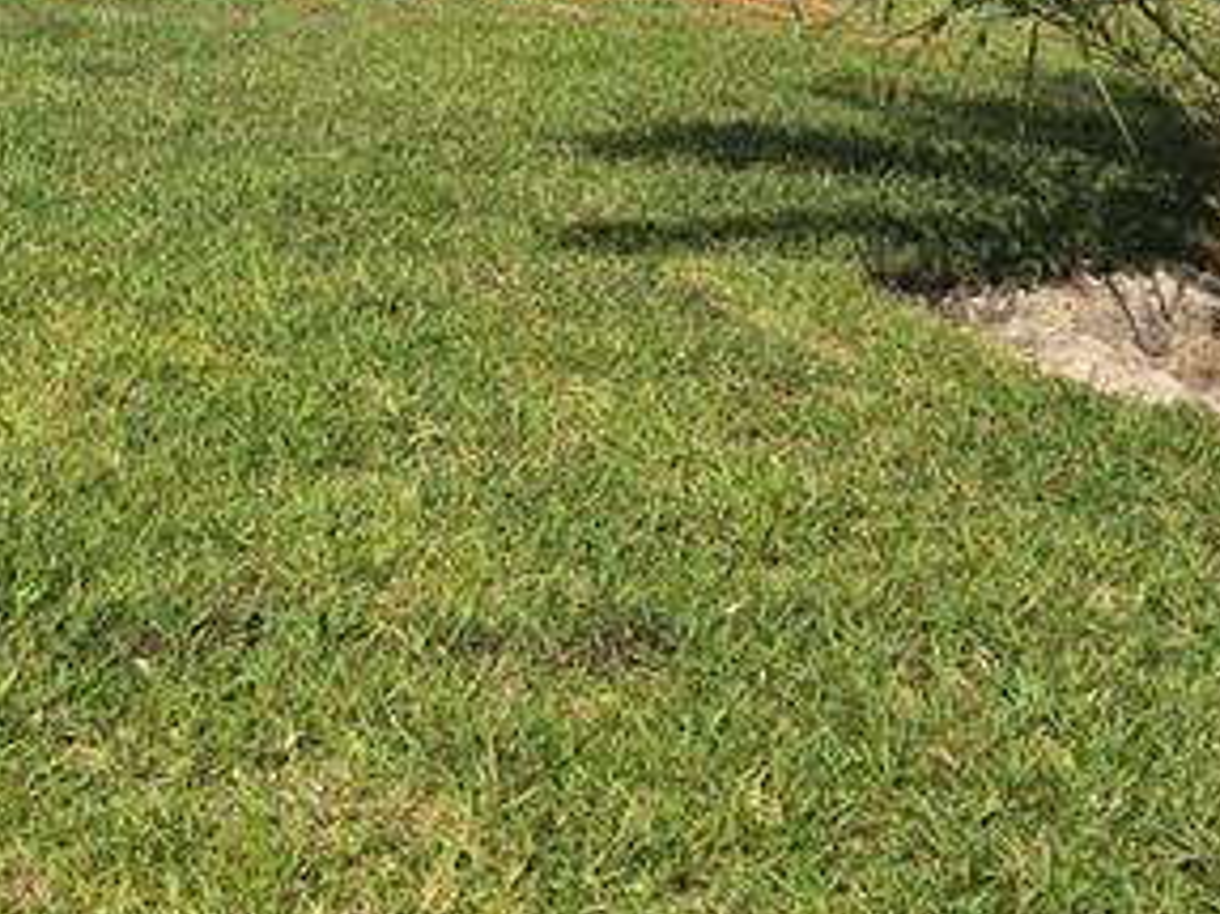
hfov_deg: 22.0
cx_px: -247
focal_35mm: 82
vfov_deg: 17.0
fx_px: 2889
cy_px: -234
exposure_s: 1/6355
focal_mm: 6.3
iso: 80
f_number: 1.7
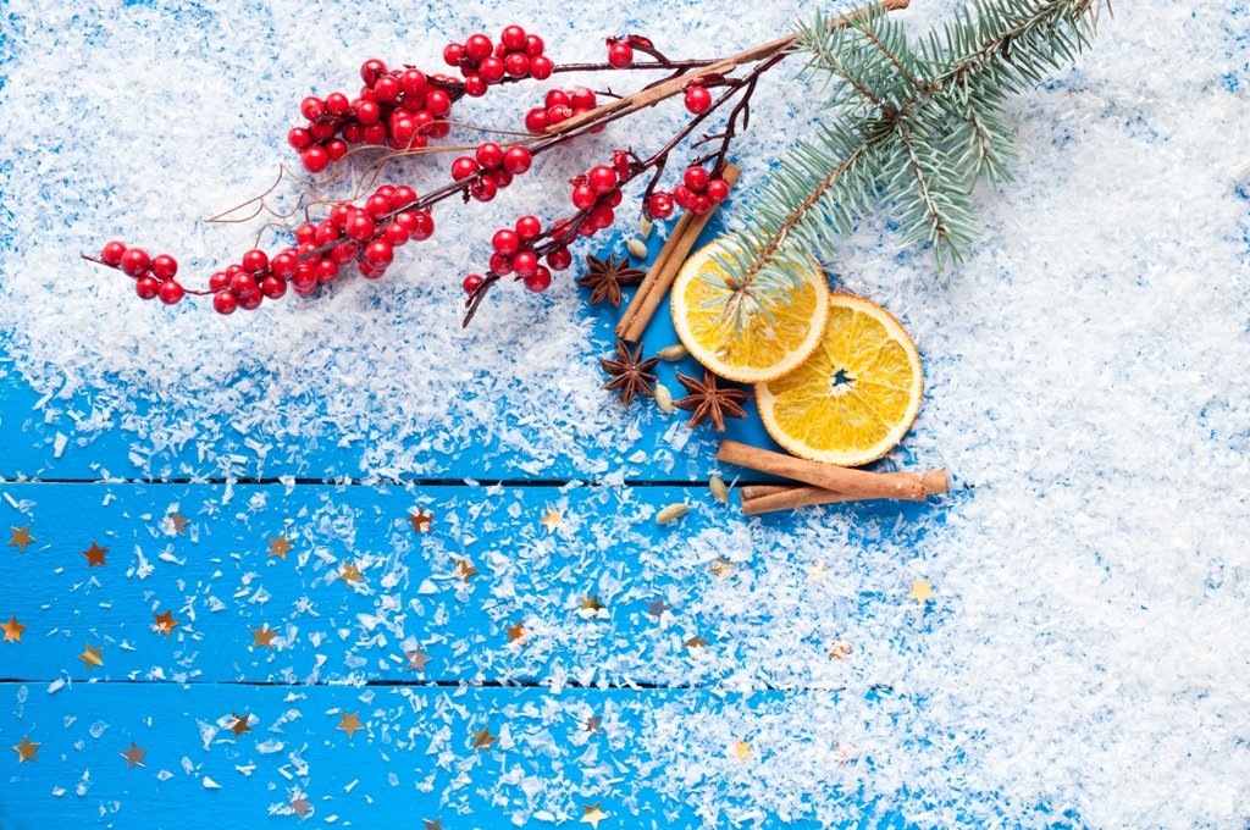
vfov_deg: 18.1
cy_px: 415
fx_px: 2601
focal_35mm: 75
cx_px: 625
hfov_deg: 27.0
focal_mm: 50
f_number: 4.5
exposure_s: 1/30
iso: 200
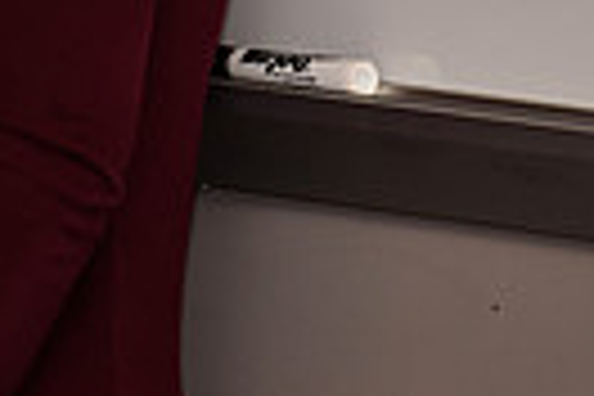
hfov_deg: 2.7
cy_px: -466
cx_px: -544
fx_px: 12358
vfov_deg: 1.8
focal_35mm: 749
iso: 1000
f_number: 5
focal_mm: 170
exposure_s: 1/250
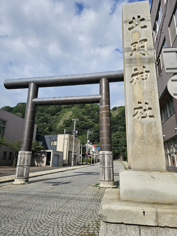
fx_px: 157
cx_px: 88
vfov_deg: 73.9
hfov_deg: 58.9
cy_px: 118
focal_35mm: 23
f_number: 1.7
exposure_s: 1/1497
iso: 10
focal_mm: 6.3
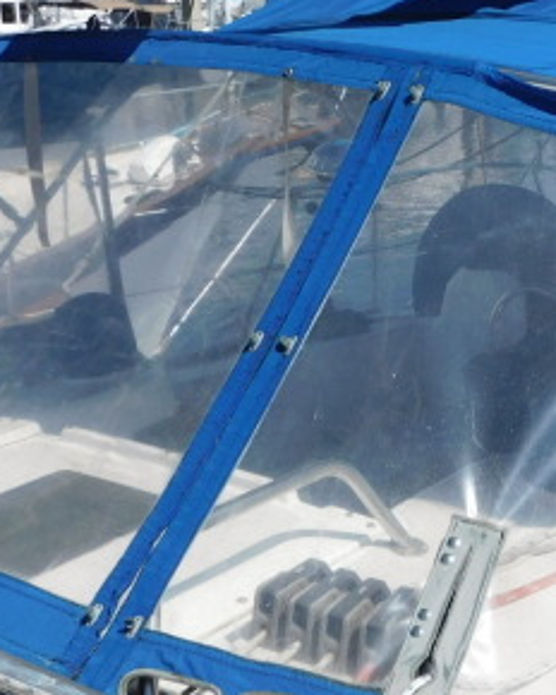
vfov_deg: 30.5
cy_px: 304
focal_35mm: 62
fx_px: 1275
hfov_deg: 24.0
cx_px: 484
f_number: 6
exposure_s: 1/640
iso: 125
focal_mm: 4
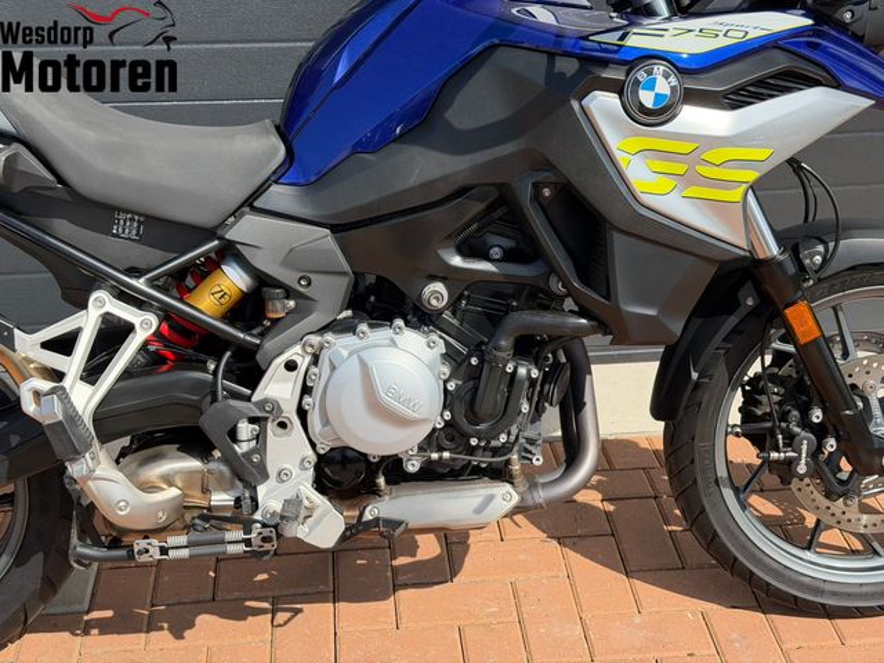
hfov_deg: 39.7
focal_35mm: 48
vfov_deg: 30.3
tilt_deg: -31.0
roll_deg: +2.6
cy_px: 332
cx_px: 442
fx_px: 1226
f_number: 1.78
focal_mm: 6.76
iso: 100
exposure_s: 1/4098
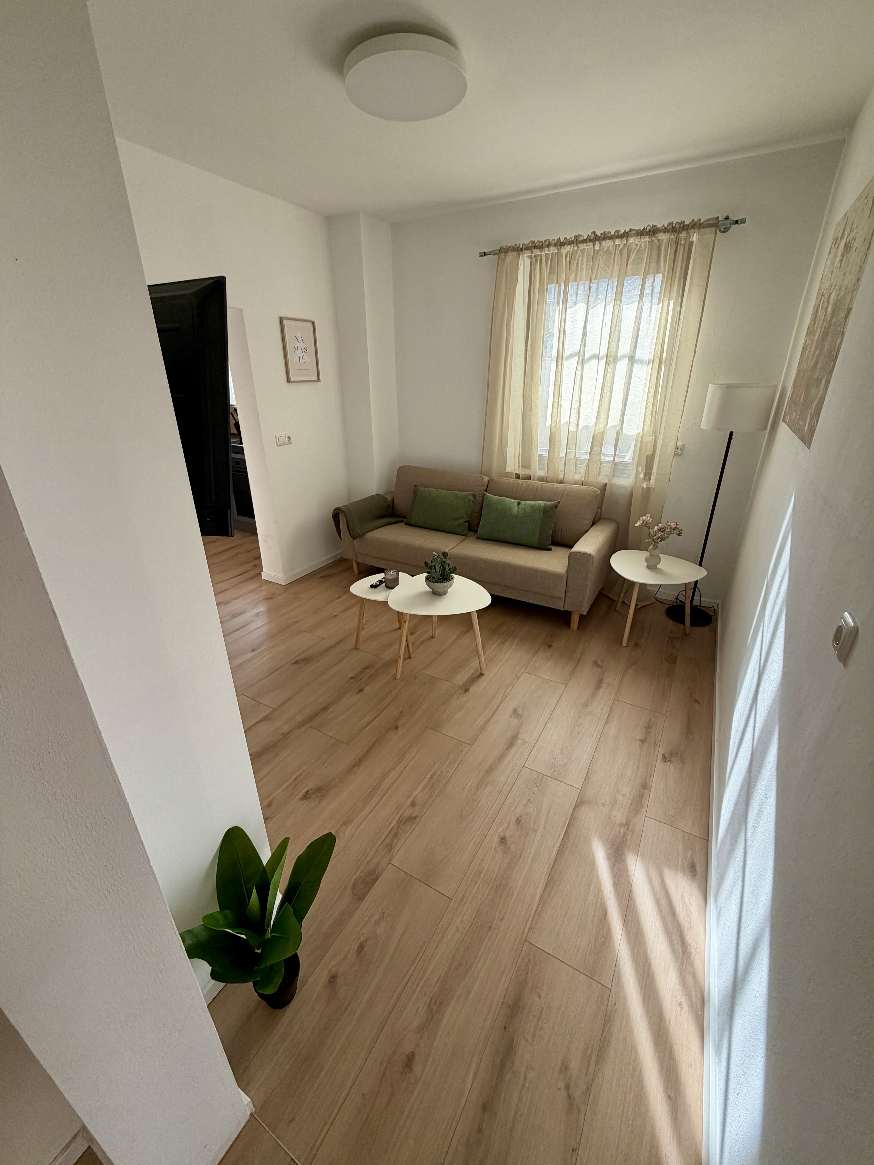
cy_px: 582
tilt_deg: -23.6
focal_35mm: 14
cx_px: 437
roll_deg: +0.0
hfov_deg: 85.7
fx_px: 471
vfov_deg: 102.1
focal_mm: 2.22
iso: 64
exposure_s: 1/121
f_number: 2.2
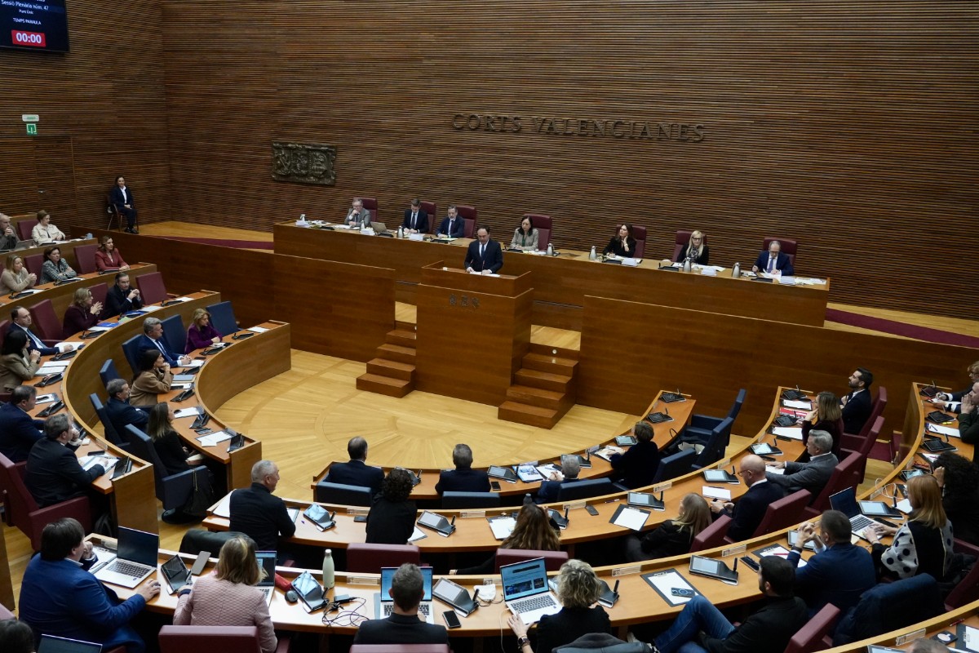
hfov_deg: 73.7
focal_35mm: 24
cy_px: 326
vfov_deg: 53.1
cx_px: 490
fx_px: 653
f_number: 4
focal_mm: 24
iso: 5000
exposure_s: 1/800
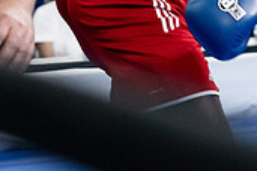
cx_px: 343
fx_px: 1528
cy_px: -88
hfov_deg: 9.4
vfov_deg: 6.3
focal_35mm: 214
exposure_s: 1/1000
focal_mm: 63
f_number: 2.8
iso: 10000
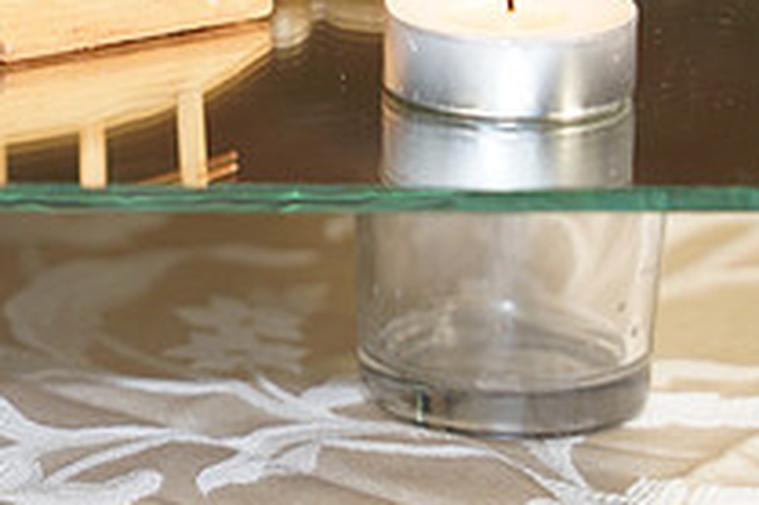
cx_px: -145
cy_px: -176
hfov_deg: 7.0
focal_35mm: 292
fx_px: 6151
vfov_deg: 4.7
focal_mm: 105
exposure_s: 1/100
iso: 1250
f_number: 5
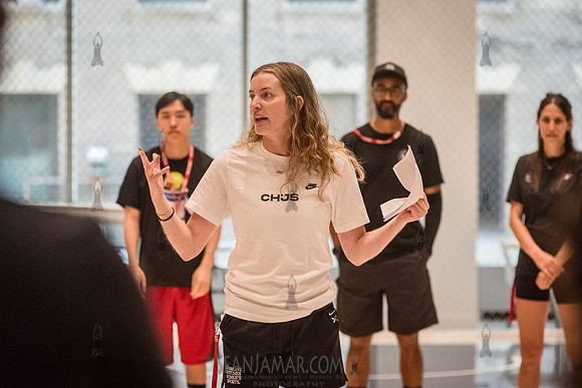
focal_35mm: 174
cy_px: 183
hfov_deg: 11.8
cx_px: 315
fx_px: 2810
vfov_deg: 7.9
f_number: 4
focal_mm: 155
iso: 5000
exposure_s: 1/800
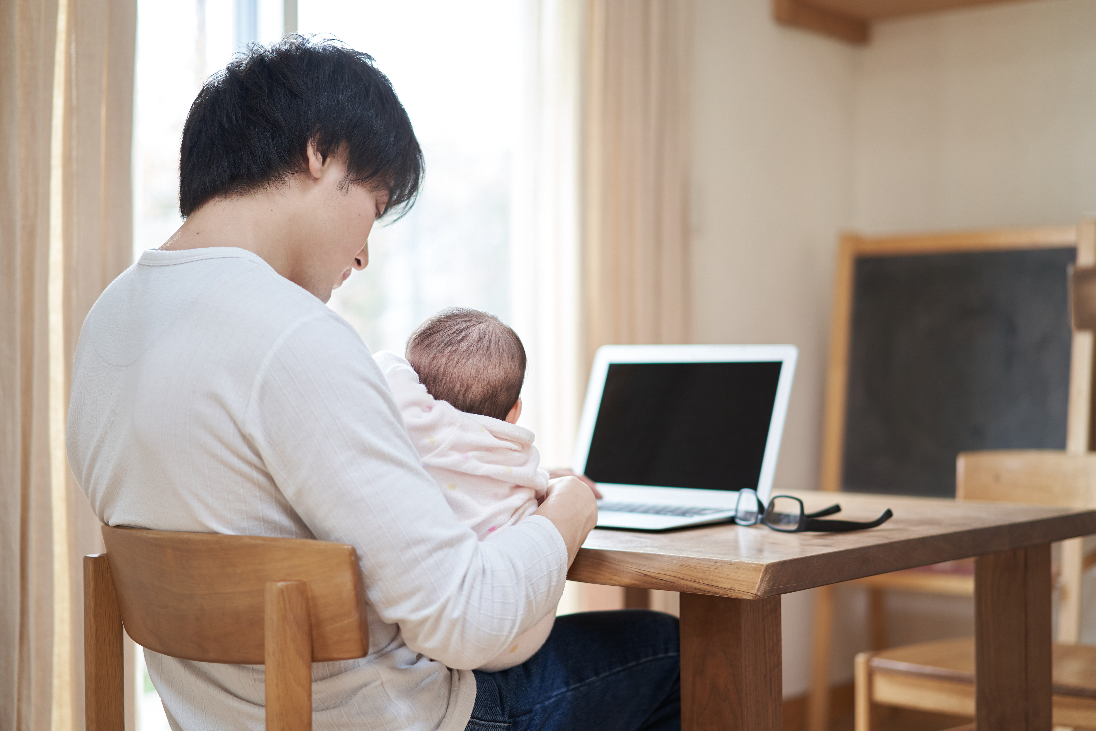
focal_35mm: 55
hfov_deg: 36.2
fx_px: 1674
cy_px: 366
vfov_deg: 24.6
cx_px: 548
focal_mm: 55
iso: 320
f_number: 1.8
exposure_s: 1/160
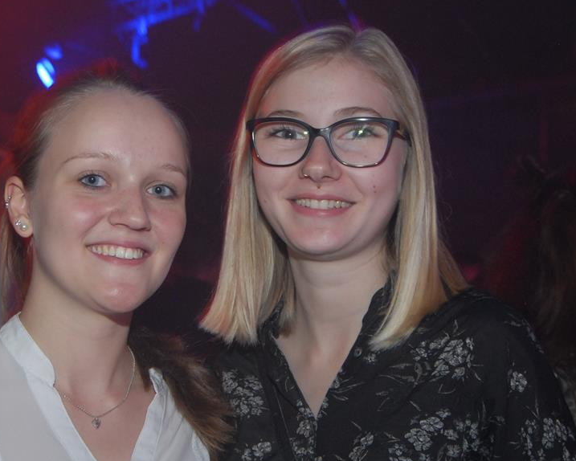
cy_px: 289
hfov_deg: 29.8
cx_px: 191
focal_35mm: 63
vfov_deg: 24.2
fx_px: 1074
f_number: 5.6
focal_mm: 28
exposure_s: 1/5
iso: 400
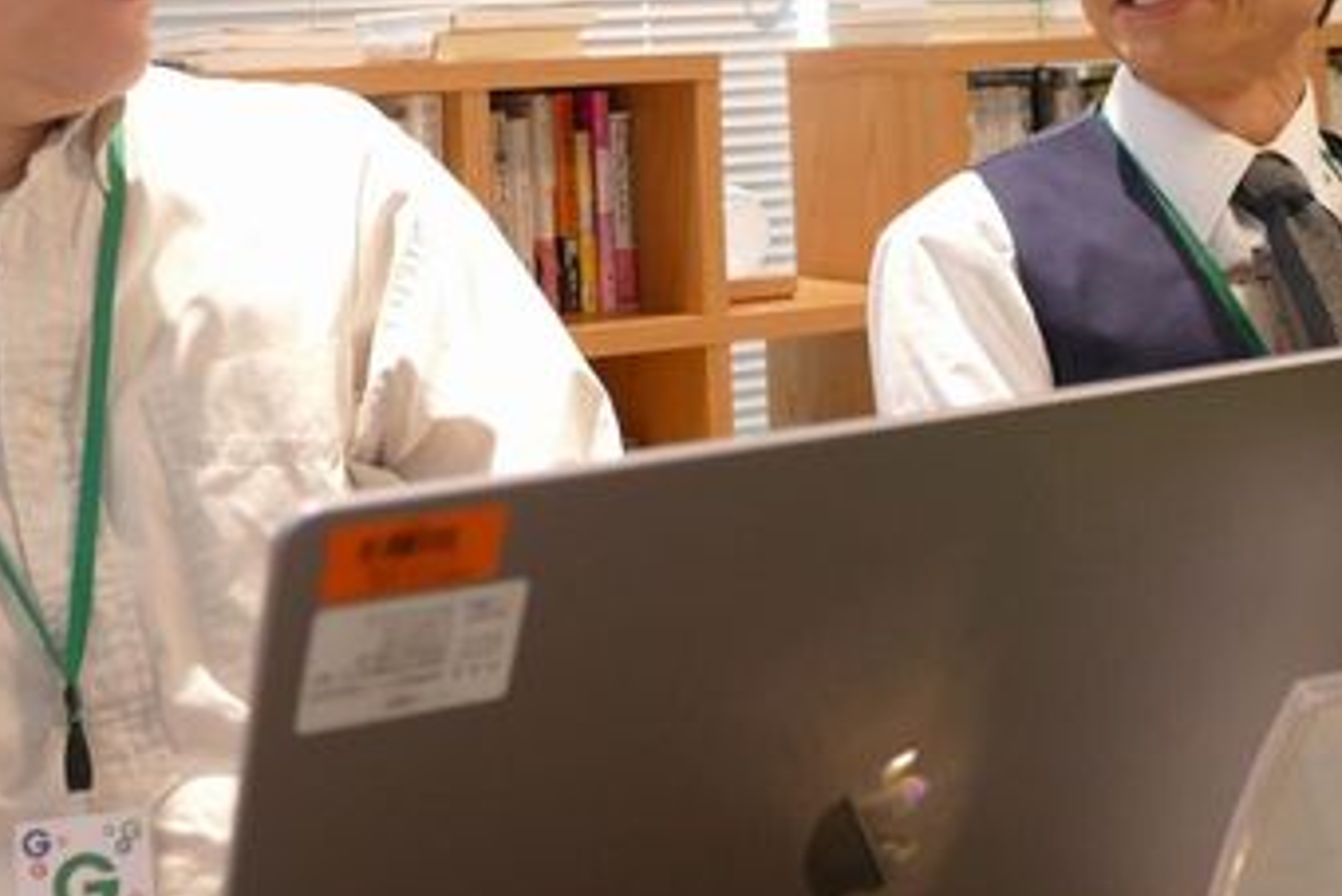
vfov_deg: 20.1
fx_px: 2499
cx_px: 655
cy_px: 154
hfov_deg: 30.1
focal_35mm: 67
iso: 500
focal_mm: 13.97
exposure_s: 1/80
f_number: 3.1
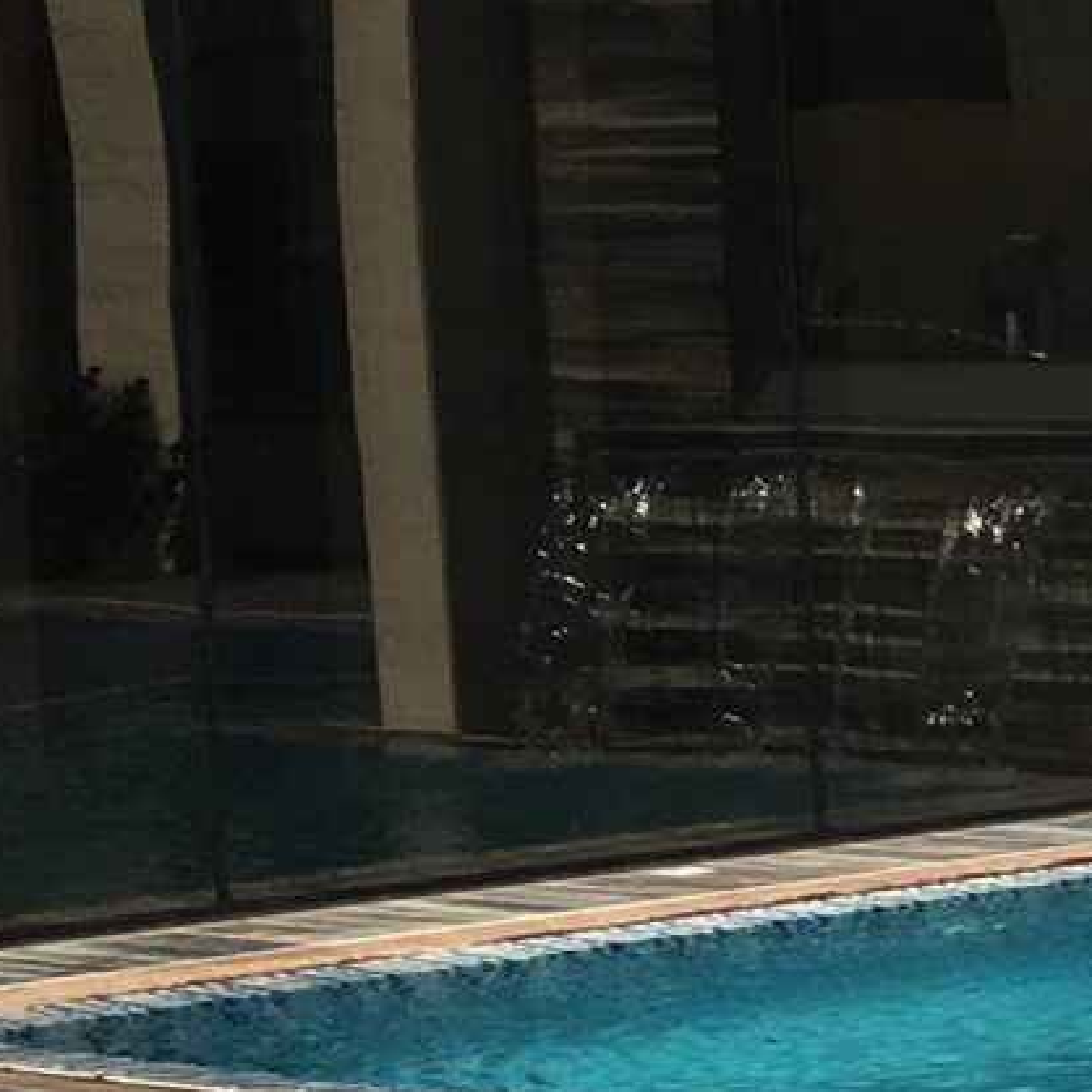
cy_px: 684
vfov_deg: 11.1
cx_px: 3075
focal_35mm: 157
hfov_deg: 9.3
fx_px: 5603
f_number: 2.2
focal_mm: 4.15
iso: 25
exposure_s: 1/3663
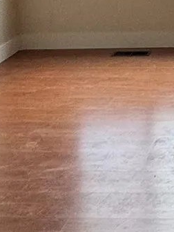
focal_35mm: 96
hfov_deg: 14.7
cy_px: -85
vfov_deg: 18.7
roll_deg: +1.4
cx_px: 233
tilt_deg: -2.9
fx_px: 643
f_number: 2.2
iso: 125
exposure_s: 1/120
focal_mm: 2.22
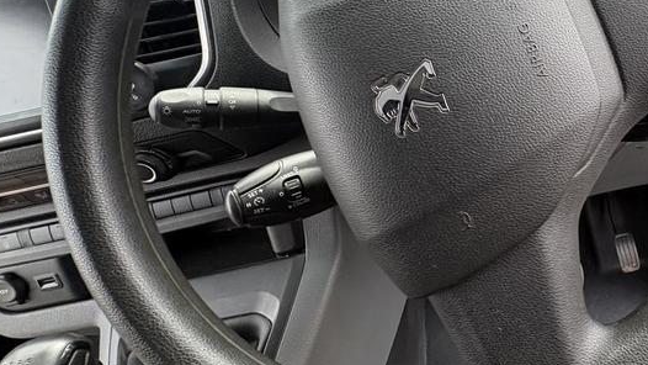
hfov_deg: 64.2
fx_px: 447
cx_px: 537
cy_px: 112
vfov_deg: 43.6
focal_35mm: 26
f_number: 2.2
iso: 80
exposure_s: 1/139
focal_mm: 2.22
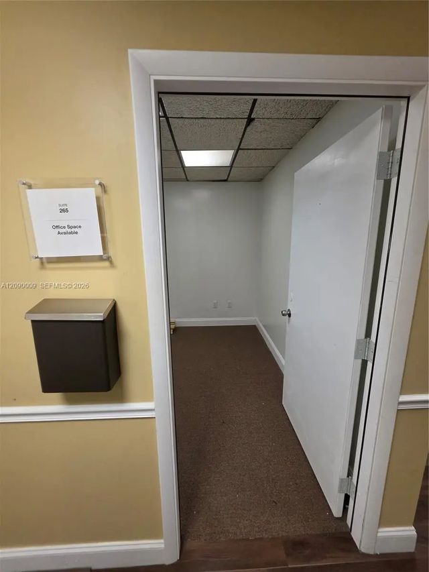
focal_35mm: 13
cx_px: 214
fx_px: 215
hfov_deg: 89.9
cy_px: 286
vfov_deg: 106.2
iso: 160
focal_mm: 2.2
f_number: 1.9
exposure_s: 1/120
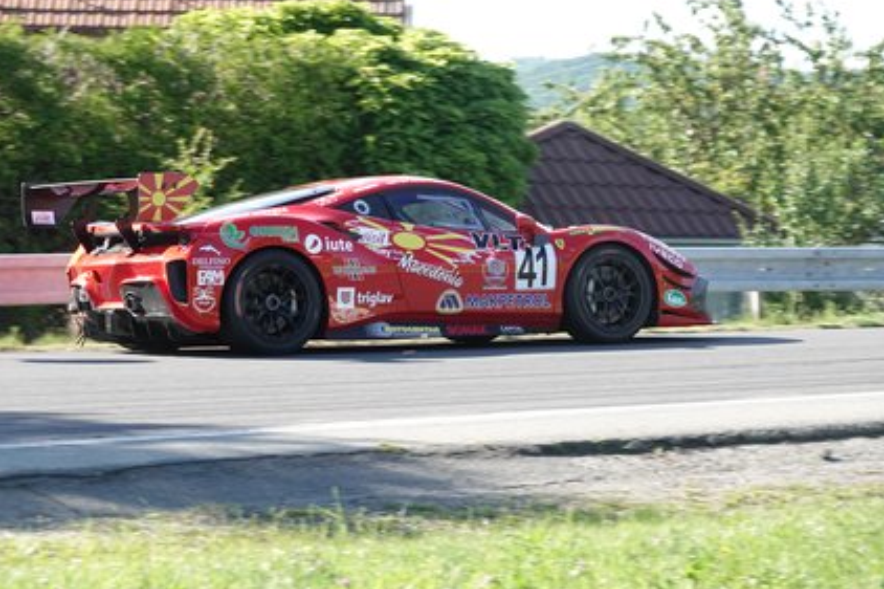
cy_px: 281
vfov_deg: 9.5
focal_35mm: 144
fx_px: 3534
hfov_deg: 14.3
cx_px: 419
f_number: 4
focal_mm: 49.51
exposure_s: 1/800
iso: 400
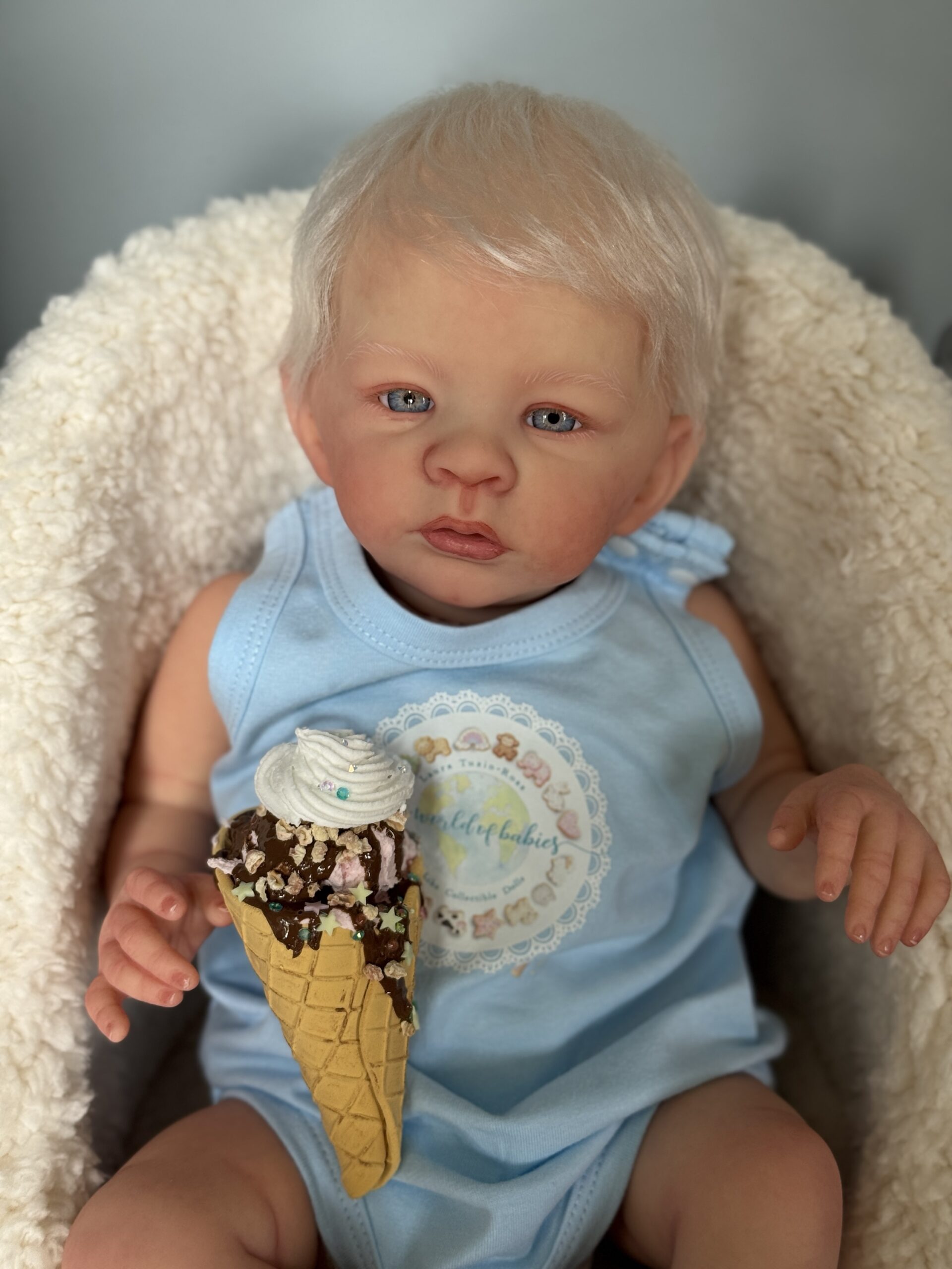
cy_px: 634
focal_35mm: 48
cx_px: 476
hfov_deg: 30.3
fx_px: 1760
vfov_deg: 39.7
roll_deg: +0.2
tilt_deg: -36.0
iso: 100
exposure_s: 1/60
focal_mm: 6.76
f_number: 1.78
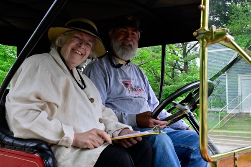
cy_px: 84
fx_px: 307
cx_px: 126
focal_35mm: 44
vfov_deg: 30.5
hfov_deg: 44.5
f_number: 11
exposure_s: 1/250
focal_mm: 44
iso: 1600
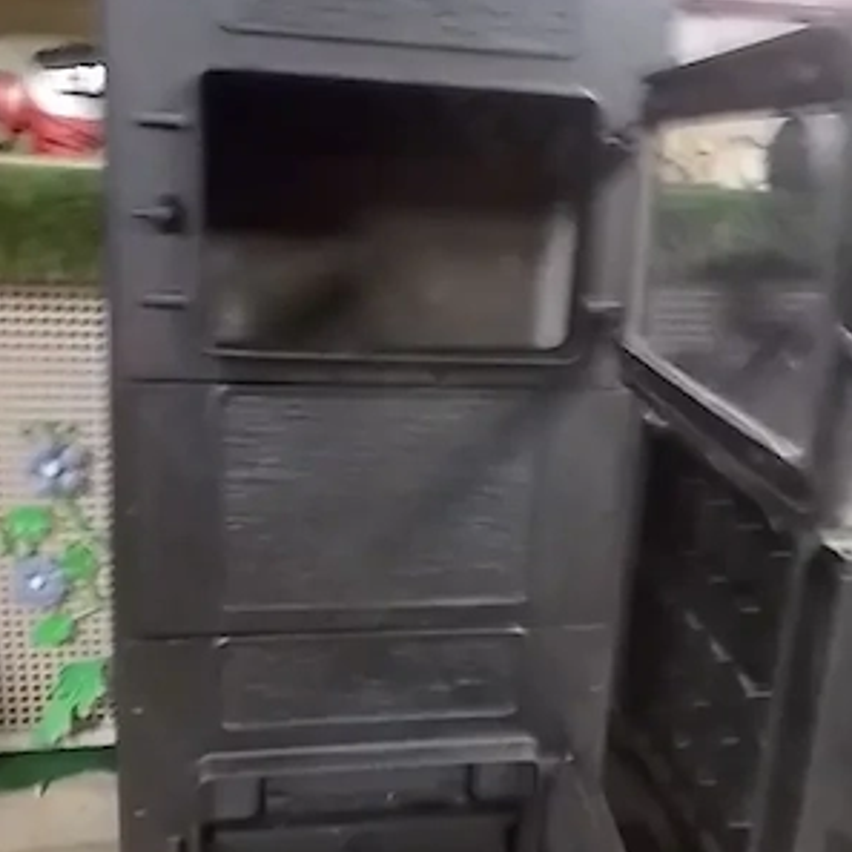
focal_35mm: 31
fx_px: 863
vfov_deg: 52.4
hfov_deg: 52.5
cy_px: 384
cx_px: 425
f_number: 3.2
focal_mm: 4.6
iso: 400
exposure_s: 1/6
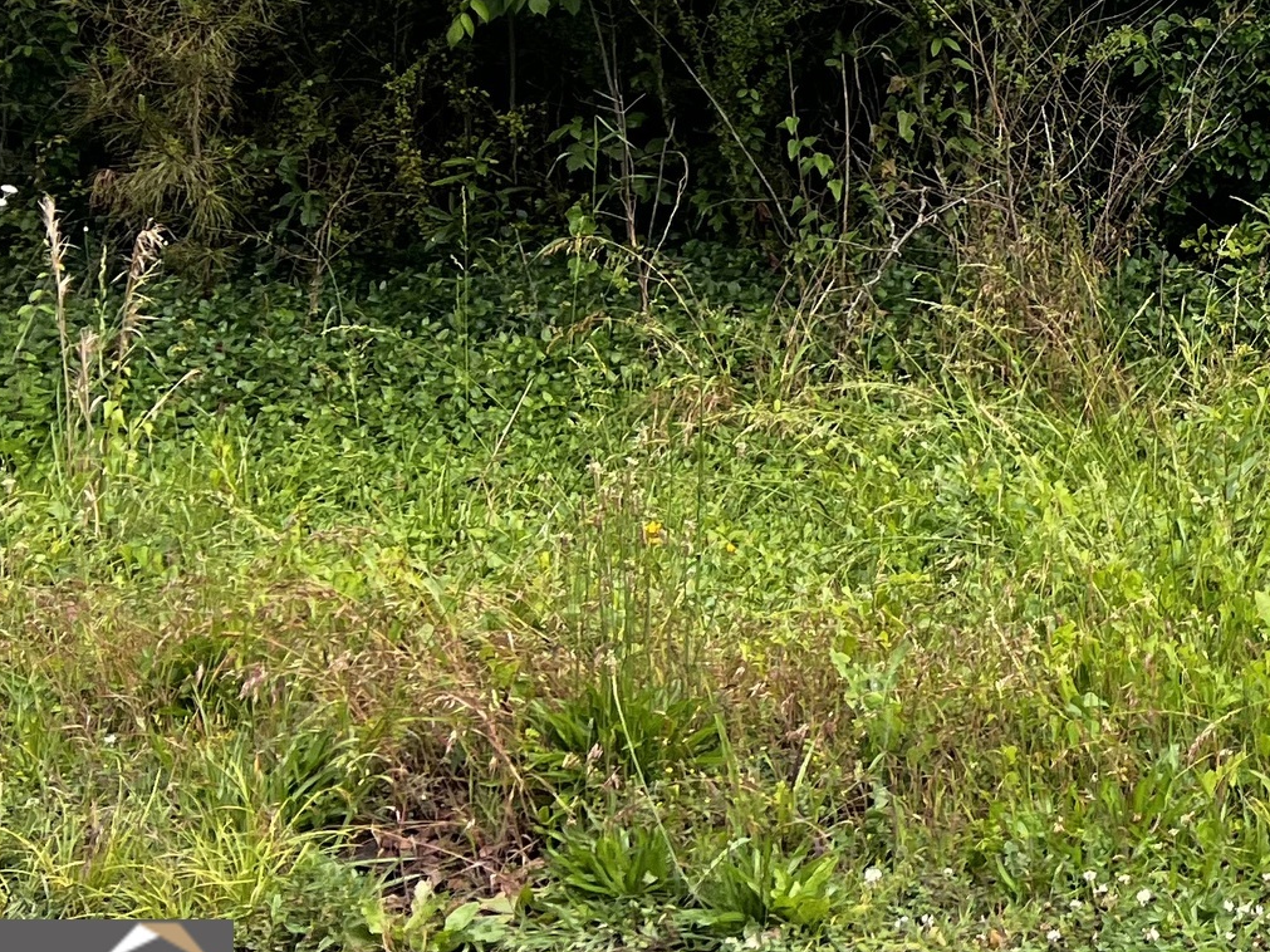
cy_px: -383
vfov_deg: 17.2
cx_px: 1730
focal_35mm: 79
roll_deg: +4.0
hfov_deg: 21.8
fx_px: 2898
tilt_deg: +2.5
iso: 50
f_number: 1.5
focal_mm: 5.7
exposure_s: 1/495
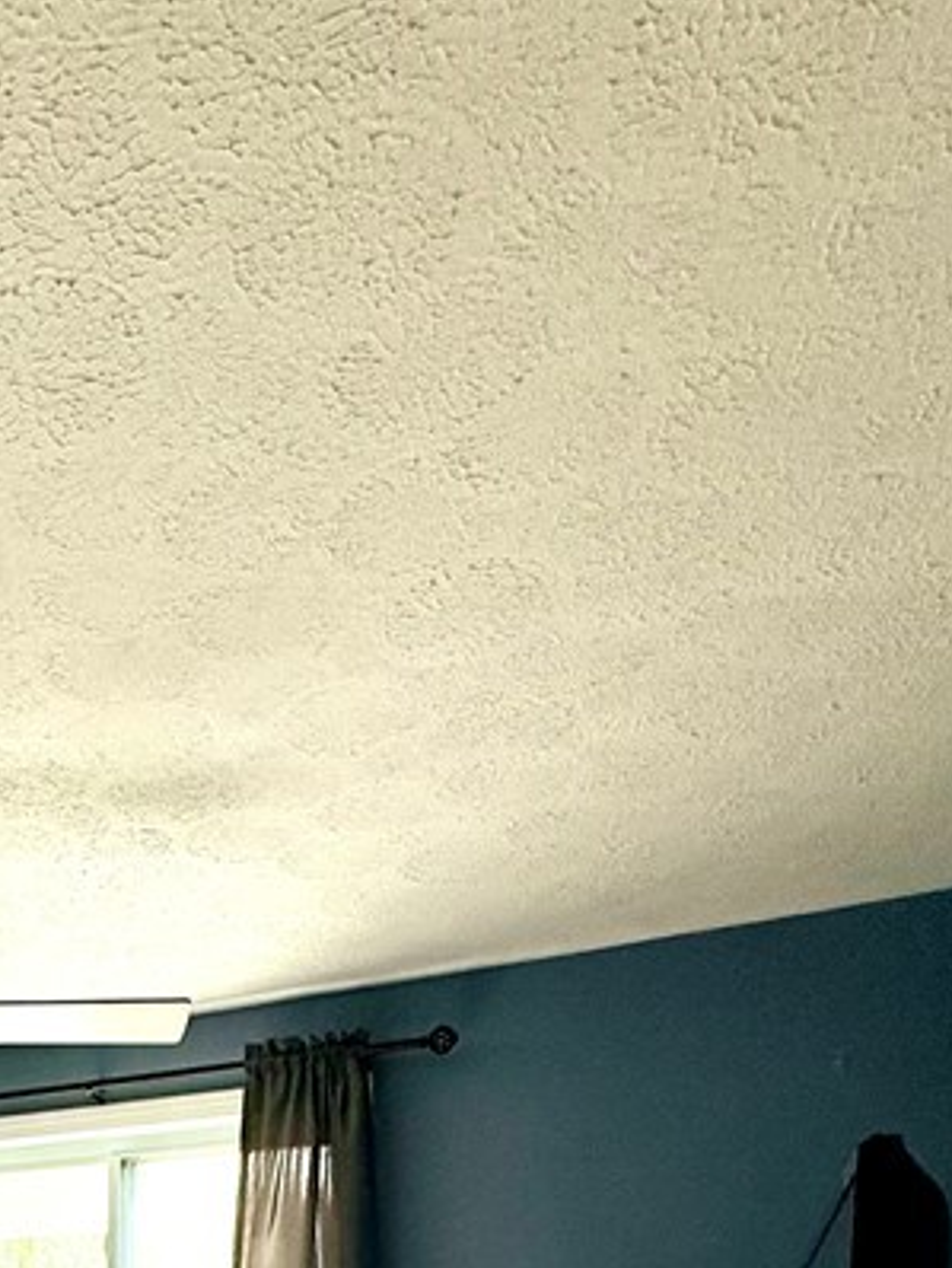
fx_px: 1319
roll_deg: -0.4
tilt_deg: -6.4
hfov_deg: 35.7
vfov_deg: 36.9
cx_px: -6
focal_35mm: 36
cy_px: 1577
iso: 125
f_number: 2.2
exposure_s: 1/99
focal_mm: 2.22
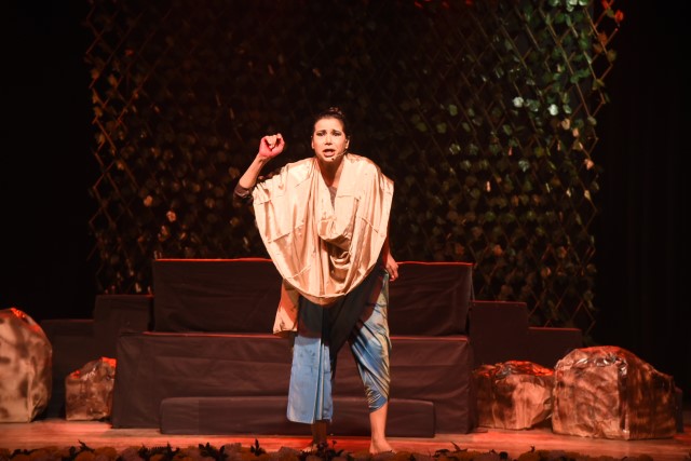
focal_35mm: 105
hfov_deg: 19.5
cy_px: 230
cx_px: 346
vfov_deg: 13.0
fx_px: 2016
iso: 2000
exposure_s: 1/125
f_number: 5.6
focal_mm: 105
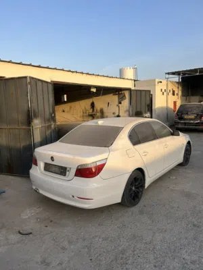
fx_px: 203
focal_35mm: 26
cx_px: 102
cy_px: 135
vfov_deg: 67.3
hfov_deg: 53.1
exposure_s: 1/1183
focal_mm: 5.7
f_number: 1.5
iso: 50
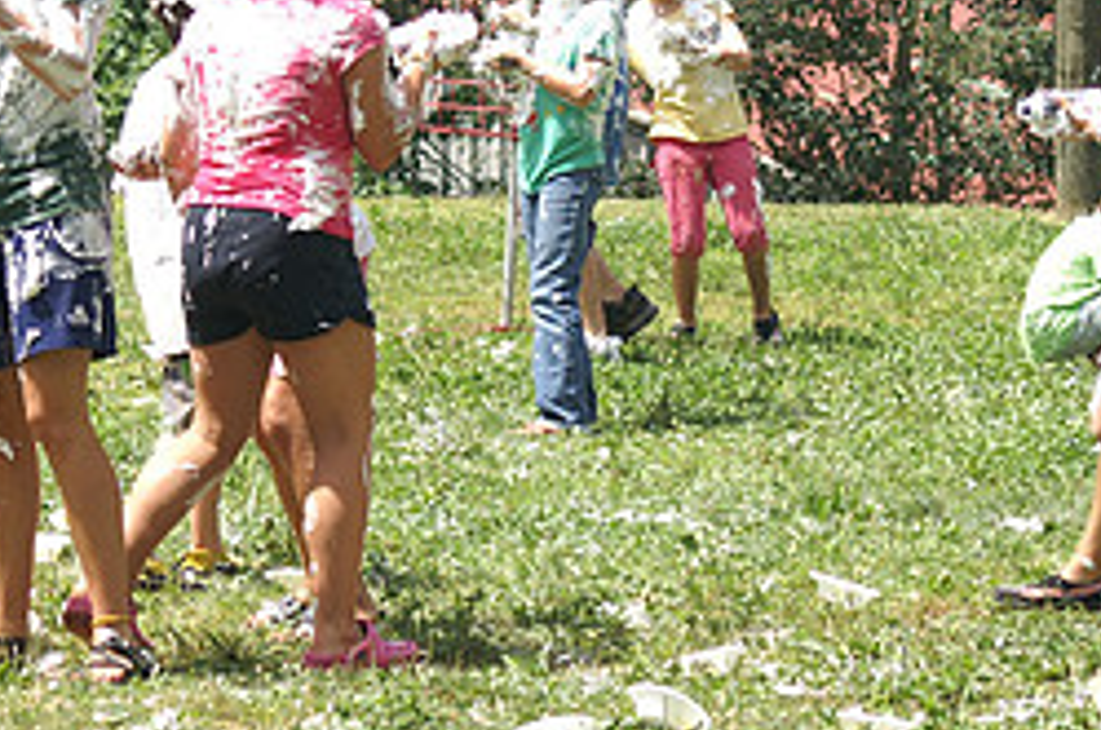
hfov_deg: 8.4
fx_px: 7478
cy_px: 13
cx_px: 469
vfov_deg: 5.6
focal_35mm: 245
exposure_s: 1/320
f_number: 6.3
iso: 100
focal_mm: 70
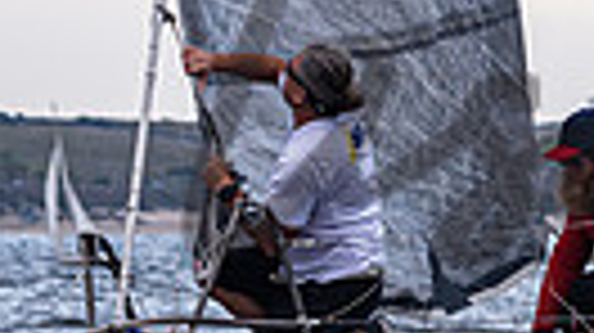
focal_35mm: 560
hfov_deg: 3.8
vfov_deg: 2.2
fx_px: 8813
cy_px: 70
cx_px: 1197
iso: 400
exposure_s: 1/500
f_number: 5.6
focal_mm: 120
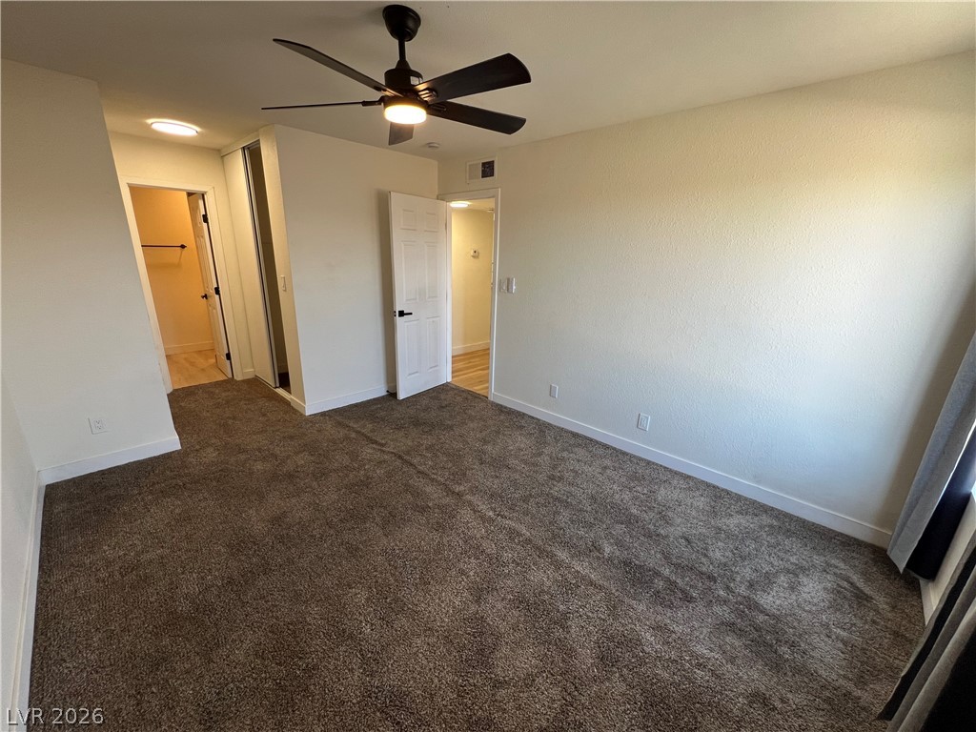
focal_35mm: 13
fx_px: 367
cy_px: 366
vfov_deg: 89.9
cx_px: 488
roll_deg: -2.1
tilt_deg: -17.4
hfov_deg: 106.2
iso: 100
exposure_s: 1/99
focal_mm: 1.57
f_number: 1.8
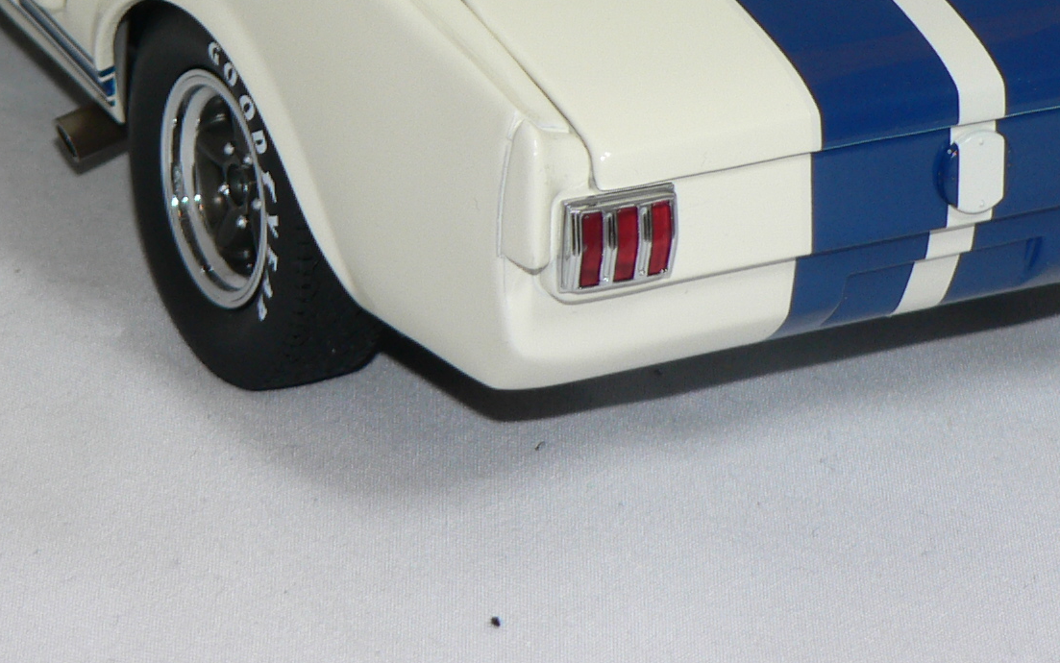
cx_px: 435
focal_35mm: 182
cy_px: -230
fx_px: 5259
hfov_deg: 11.5
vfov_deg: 7.1
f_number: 3.2
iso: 80
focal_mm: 12.4
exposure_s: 1/60
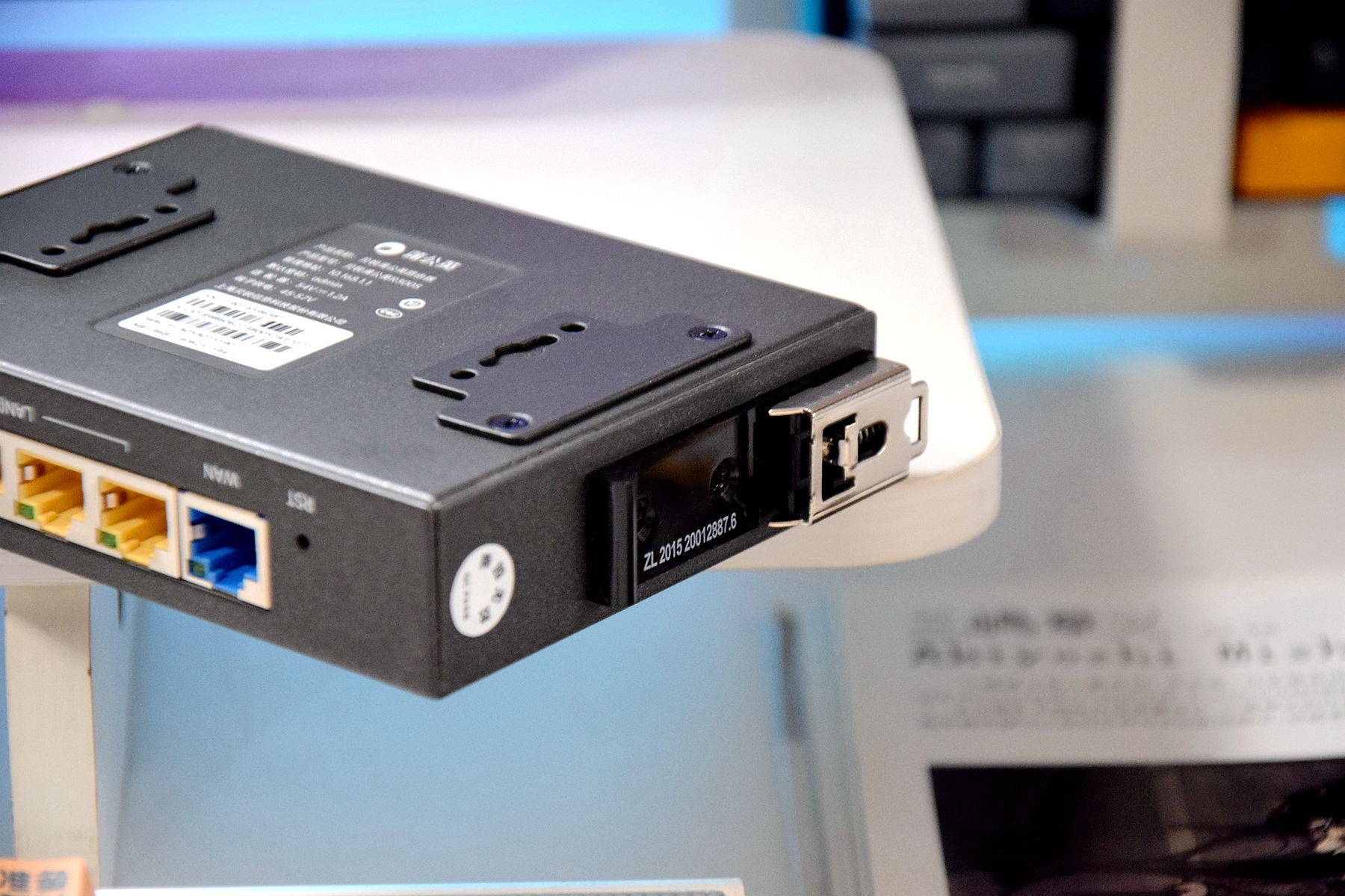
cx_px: 672
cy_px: 448
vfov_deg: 8.7
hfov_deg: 13.0
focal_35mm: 158
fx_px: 5884
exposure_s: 1/125
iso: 2800
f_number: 5.6
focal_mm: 105
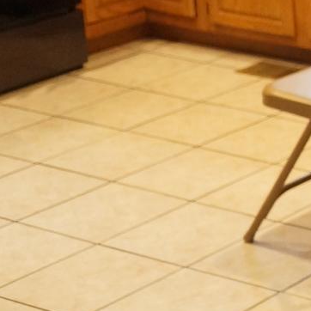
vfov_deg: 11.8
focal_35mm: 144
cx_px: 824
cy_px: -83
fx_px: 1464
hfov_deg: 10.1
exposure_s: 1/60
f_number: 4
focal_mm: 20
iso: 2000
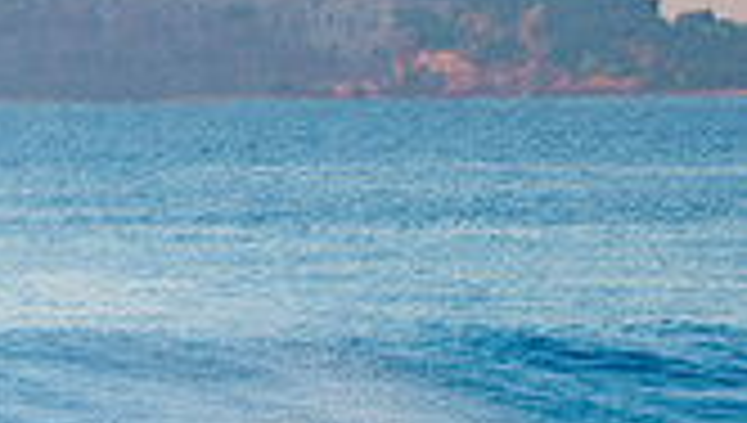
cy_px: 596
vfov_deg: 1.2
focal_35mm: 1023
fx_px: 20296
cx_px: -549
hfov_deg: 2.1
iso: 280
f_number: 5.6
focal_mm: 280
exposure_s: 1/400
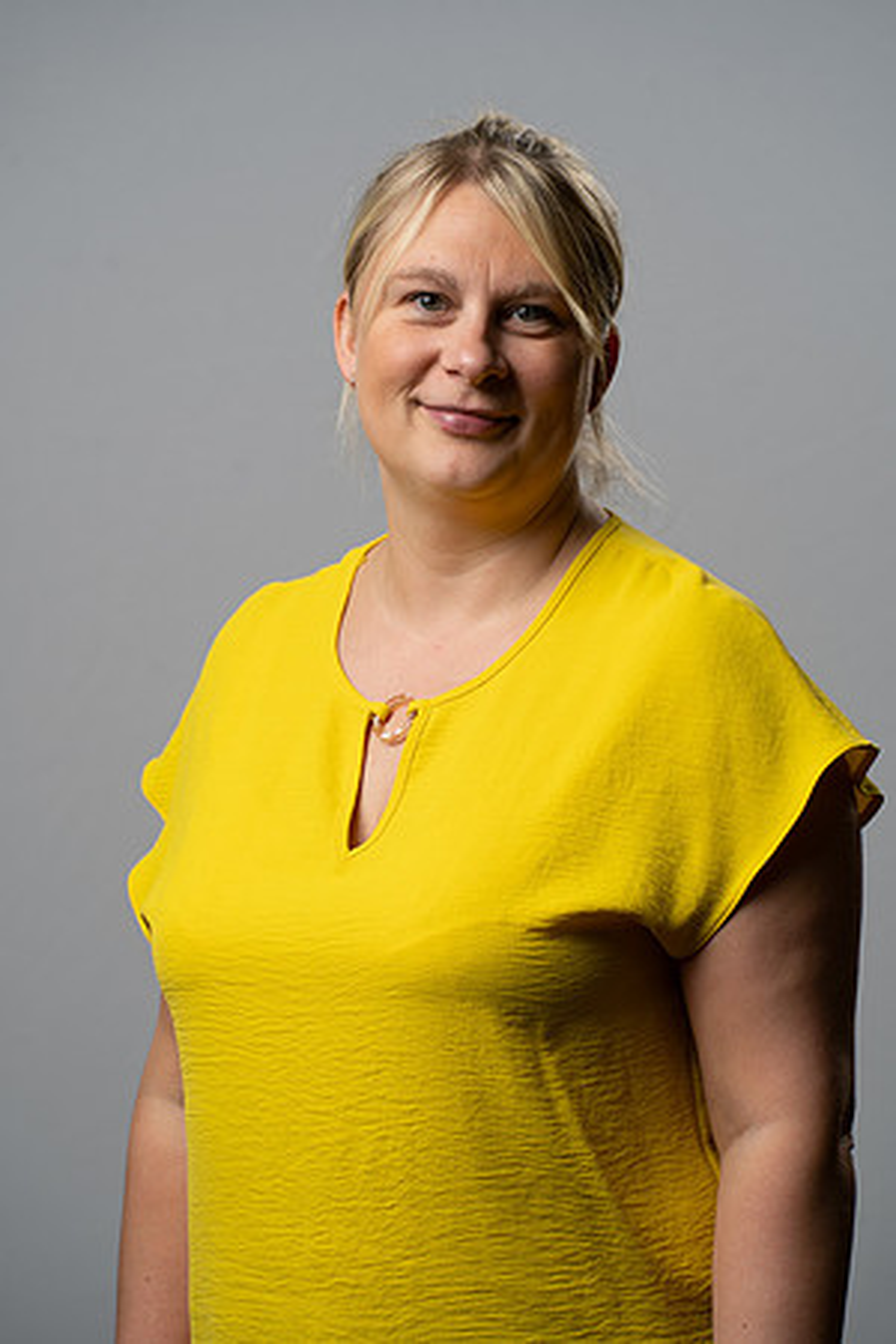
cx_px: 448
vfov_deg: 11.4
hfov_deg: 7.6
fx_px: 6719
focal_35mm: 180
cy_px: 672
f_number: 7.1
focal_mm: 180
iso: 160
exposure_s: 1/160
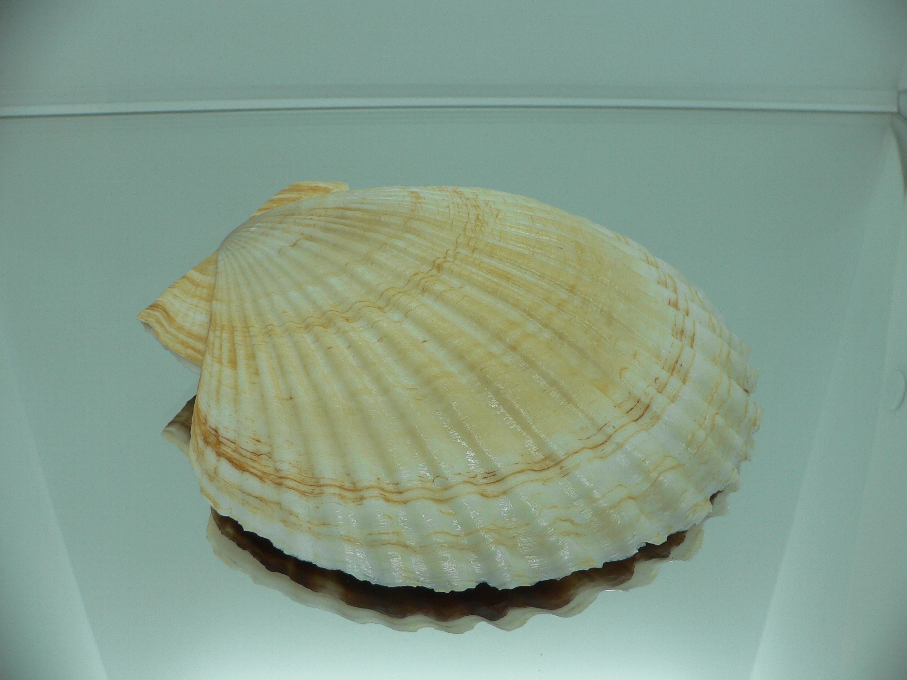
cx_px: 454
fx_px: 917
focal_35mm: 35
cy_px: 340
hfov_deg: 52.6
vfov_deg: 40.7
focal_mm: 4.6
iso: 80
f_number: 2.8
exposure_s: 1/80
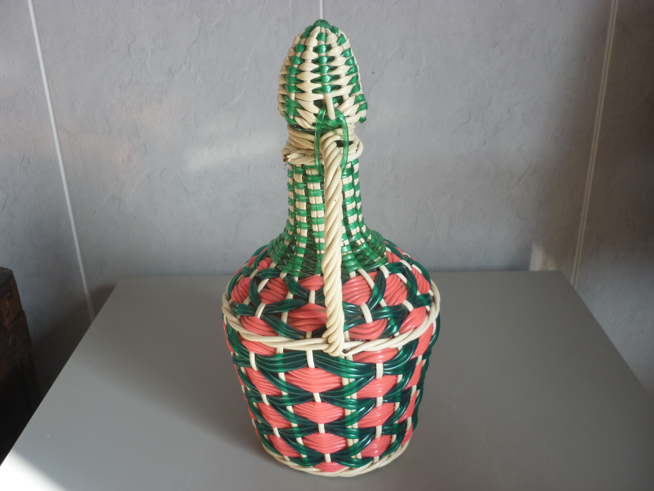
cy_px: 246
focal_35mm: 33
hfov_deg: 55.4
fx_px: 623
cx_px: 327
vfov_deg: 42.9
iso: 80
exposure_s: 1/80
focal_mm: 5.5
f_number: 2.8
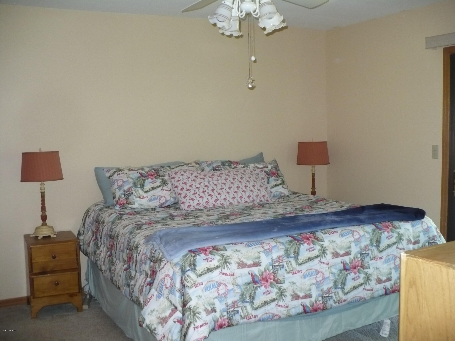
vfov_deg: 38.7
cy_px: 170
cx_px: 228
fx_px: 486
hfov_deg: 50.1
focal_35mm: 37
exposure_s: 1/30
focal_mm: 6.1
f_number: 2.8
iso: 250
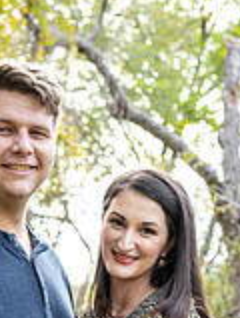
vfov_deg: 19.6
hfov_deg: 15.6
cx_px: 74
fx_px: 875
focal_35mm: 95
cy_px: 364
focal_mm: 35
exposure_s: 1/80
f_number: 3.2
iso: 160
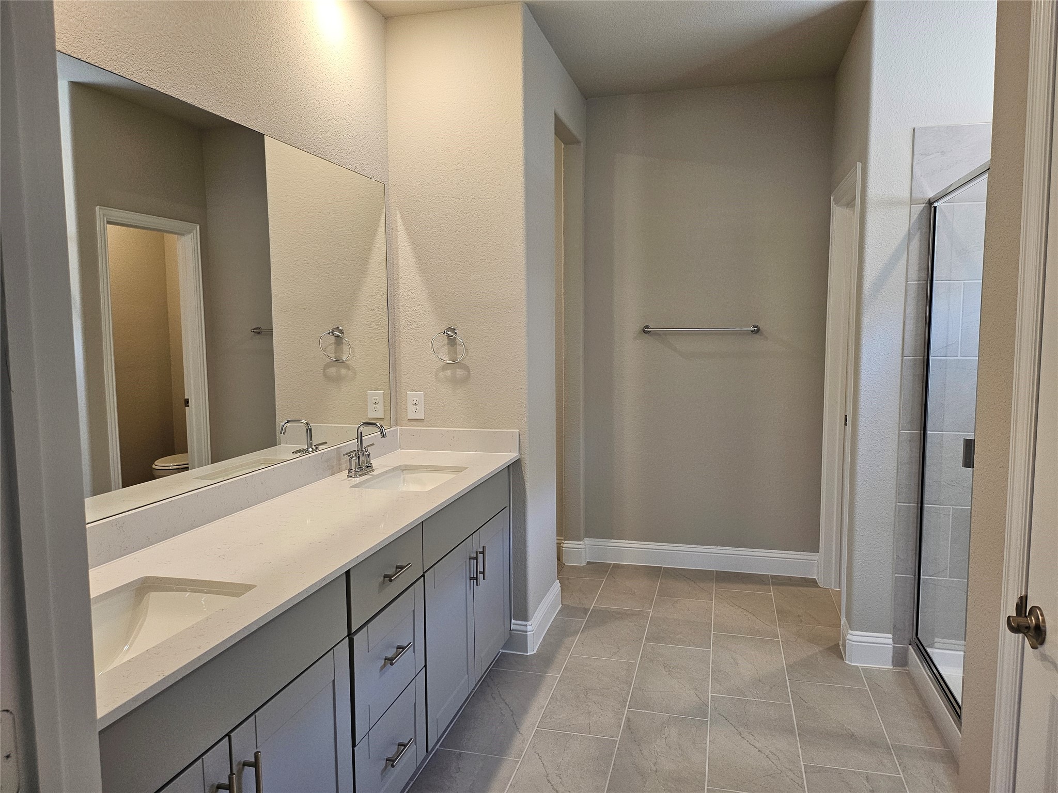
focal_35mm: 24
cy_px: 396
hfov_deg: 71.6
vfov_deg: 56.8
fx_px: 734
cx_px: 529
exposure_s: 1/120
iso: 200
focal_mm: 5
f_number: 1.8
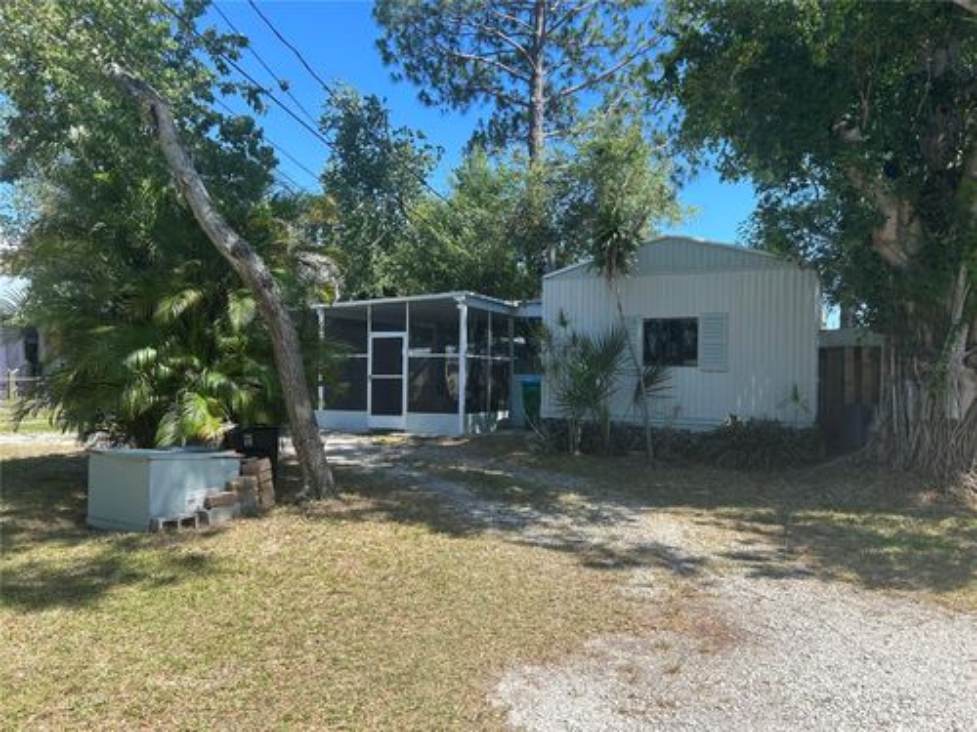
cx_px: 488
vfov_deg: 53.1
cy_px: 366
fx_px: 734
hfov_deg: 67.3
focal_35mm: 26
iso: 50
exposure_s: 1/1553
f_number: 1.5
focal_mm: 5.7
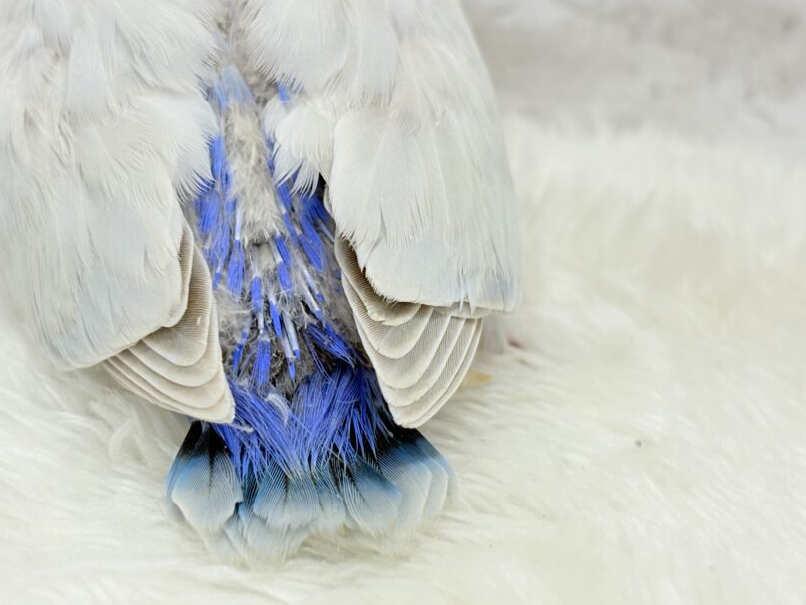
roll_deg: -2.8
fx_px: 1793
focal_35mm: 77
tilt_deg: -21.9
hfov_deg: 25.3
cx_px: 408
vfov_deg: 19.1
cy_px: 280
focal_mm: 5.96
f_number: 1.6
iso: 64
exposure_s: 1/100
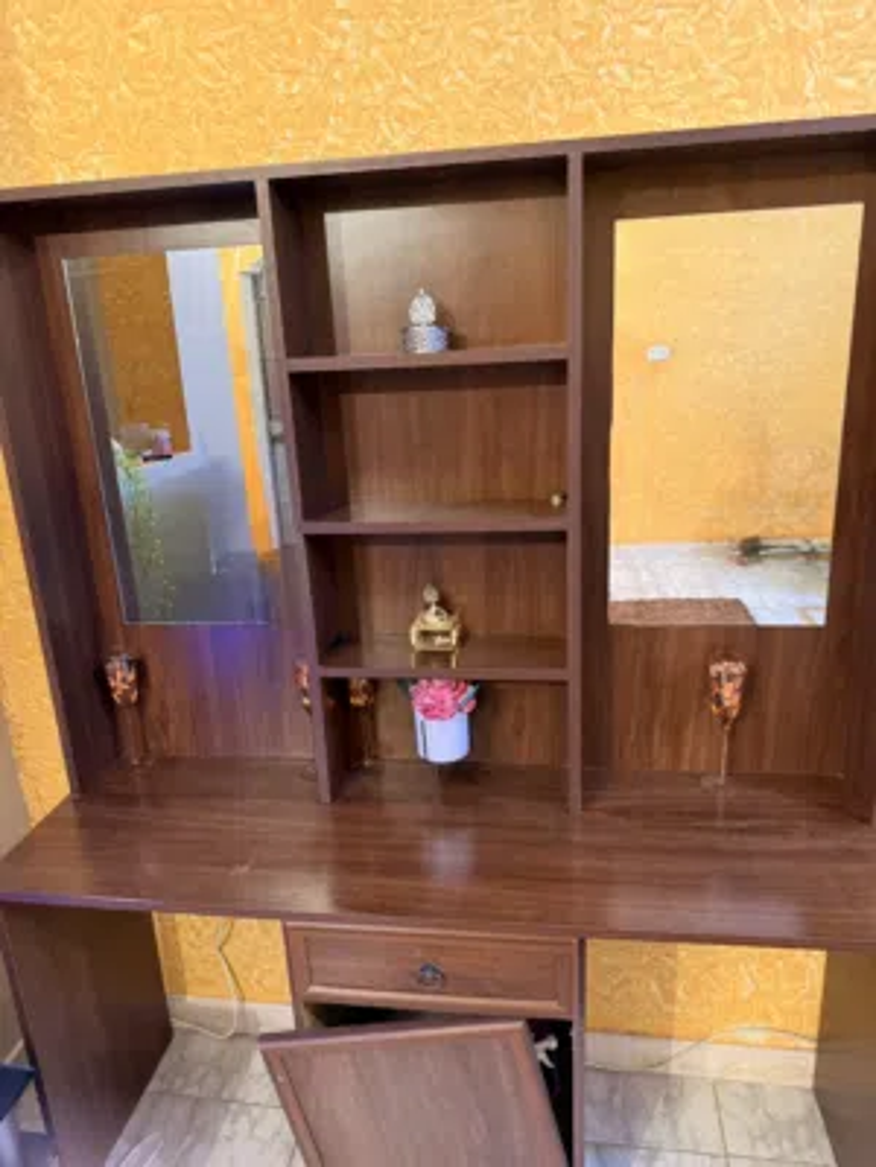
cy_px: 584
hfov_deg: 56.8
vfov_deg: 71.6
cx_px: 438
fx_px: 810
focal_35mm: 24
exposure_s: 1/25
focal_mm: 6.76
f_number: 1.78
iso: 1000
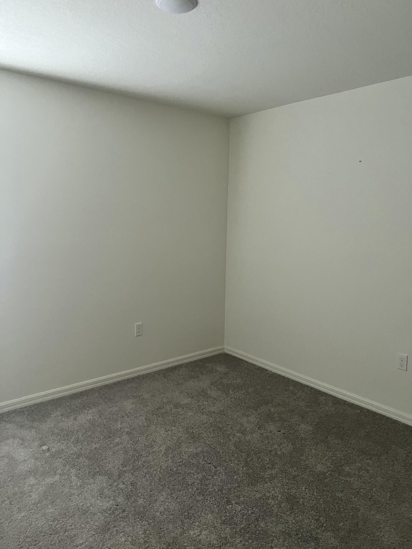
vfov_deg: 67.3
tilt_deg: -8.5
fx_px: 413
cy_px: 274
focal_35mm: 26
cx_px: 206
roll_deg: -2.2
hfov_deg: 53.1
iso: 500
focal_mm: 5.7
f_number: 1.5
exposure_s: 1/40
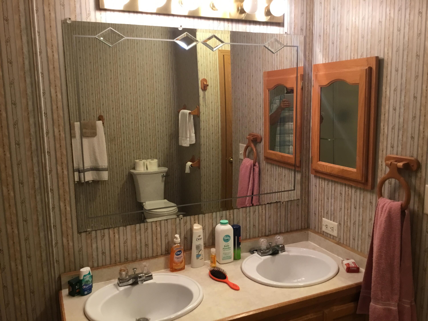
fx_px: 383
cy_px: 160
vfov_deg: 45.4
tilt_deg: -8.9
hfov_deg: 58.4
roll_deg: +0.4
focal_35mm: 31
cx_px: 214
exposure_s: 1/30
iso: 80
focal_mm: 3.3
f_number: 2.4
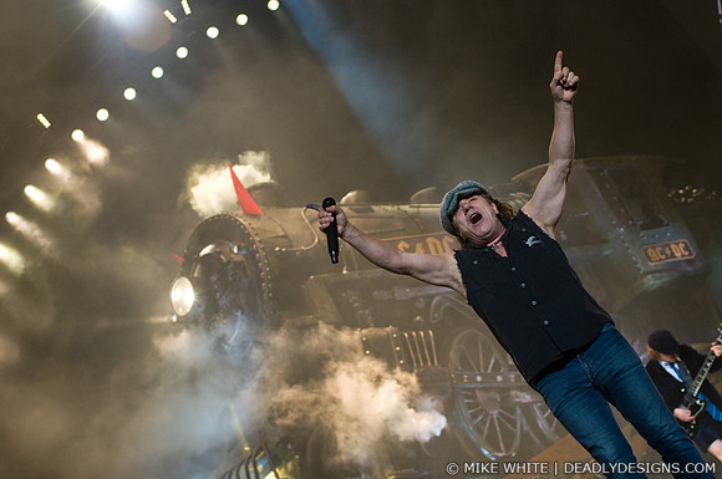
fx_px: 1322
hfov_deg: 30.6
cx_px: 361
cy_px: 240
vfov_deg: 20.6
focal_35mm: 66
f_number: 4
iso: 800
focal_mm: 44
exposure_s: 1/400
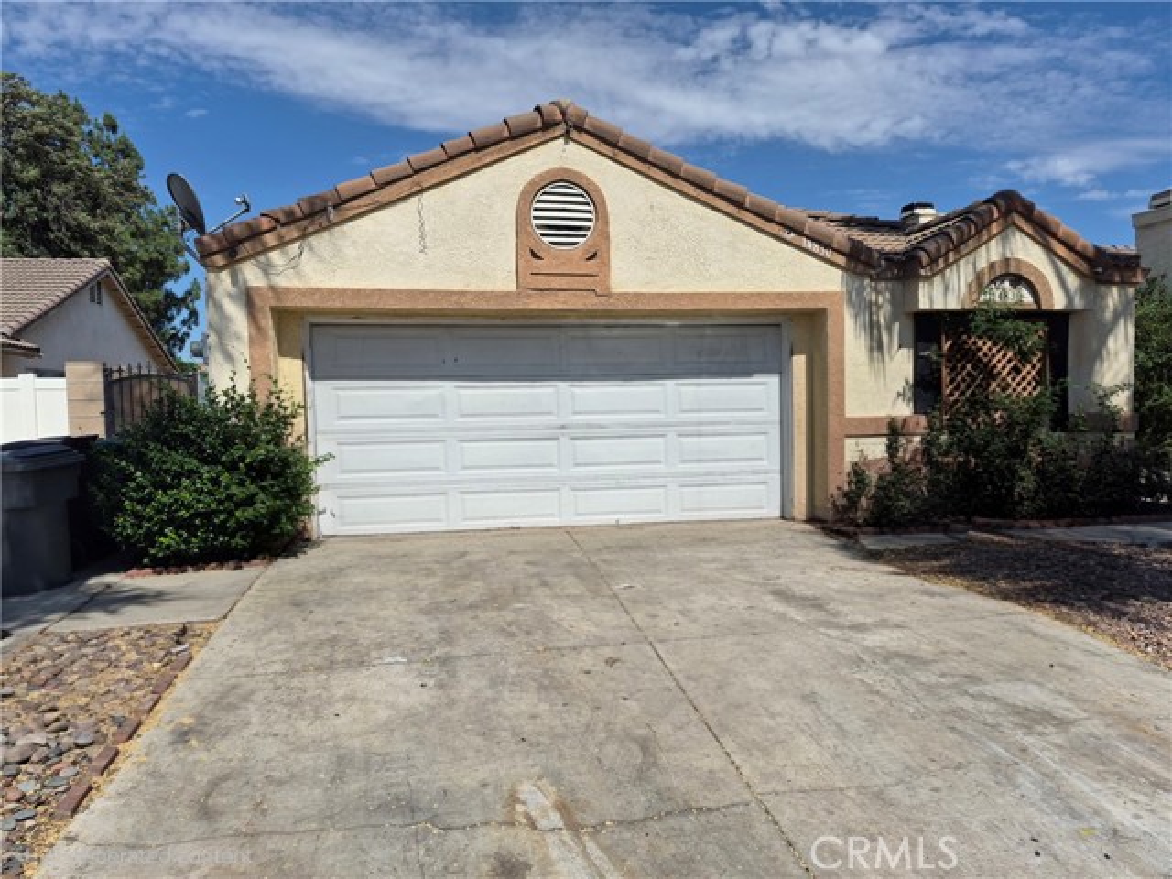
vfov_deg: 58.9
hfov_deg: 73.9
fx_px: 779
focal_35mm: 23
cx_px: 586
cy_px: 440
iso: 64
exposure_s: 1/10000
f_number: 1.8
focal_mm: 5.4
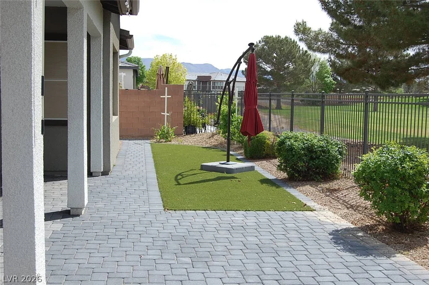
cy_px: 142
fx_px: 536
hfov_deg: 43.7
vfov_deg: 29.8
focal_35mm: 45
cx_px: 214
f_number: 9
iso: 200
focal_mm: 30
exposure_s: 1/320
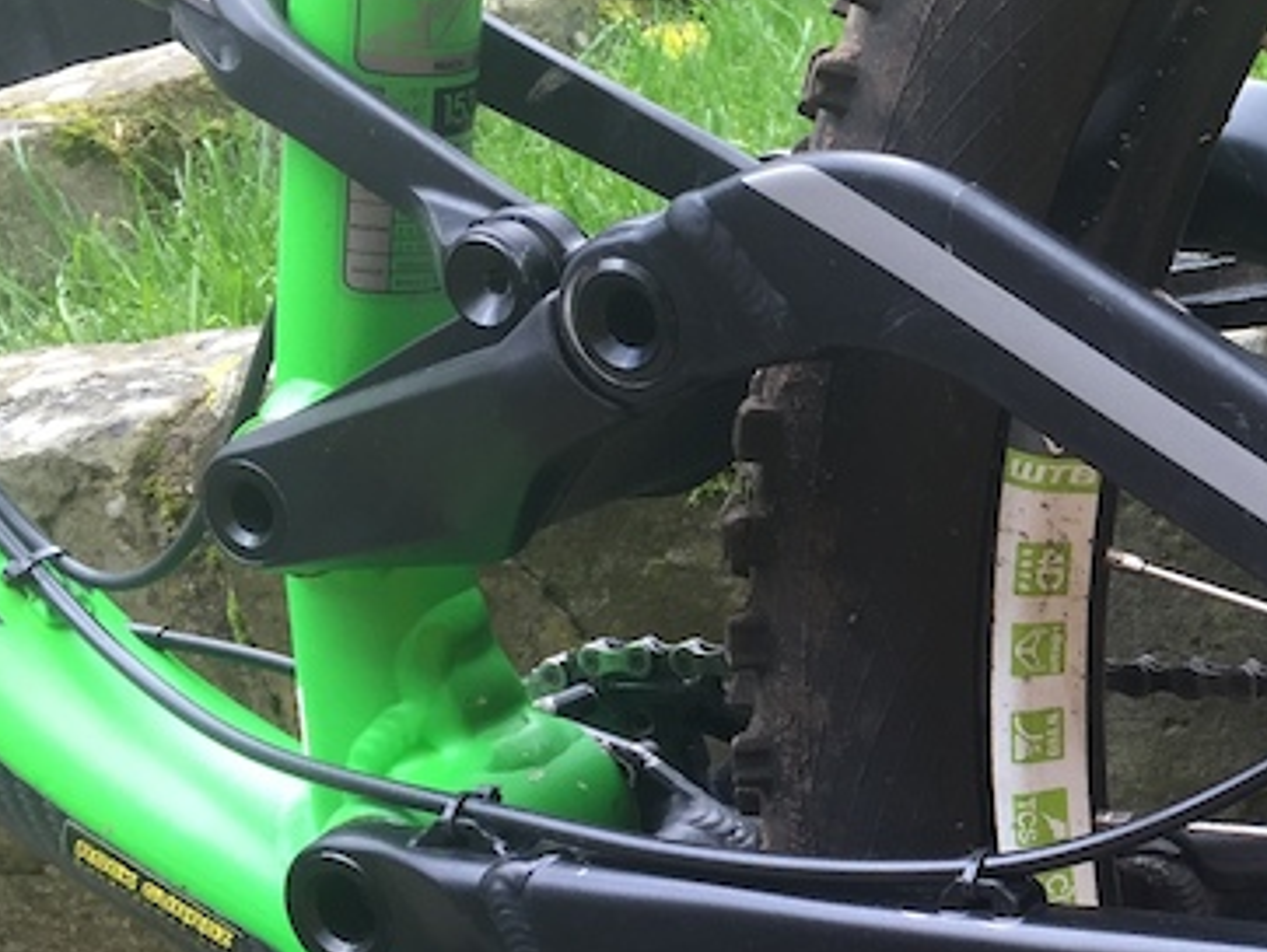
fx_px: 3003
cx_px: 1578
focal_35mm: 82
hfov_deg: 21.8
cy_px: 539
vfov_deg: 18.0
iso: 32
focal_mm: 4.15
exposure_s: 1/100
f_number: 2.2
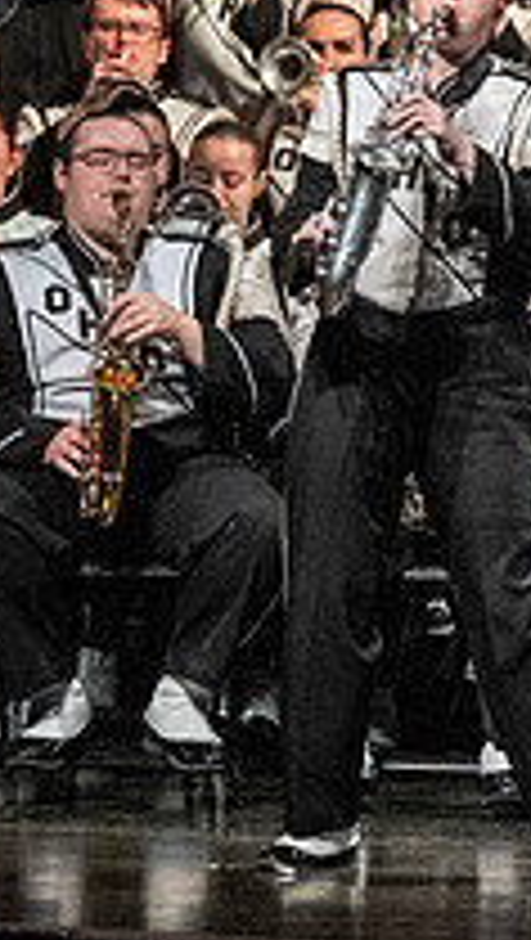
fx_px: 15226
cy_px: 297
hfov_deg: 2.0
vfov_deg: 3.5
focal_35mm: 610
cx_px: 1094
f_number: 4
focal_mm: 140
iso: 5000
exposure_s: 1/500
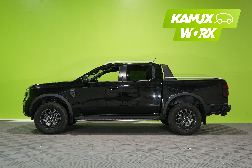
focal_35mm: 33
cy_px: 84
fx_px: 231
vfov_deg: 40.0
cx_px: 126
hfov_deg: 57.2
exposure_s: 1/30
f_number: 5.6
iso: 800
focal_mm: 33
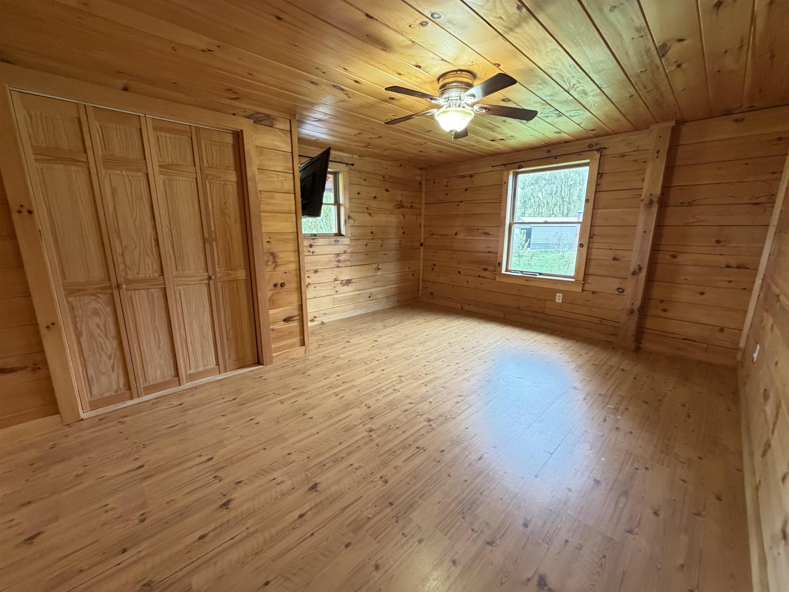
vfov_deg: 85.7
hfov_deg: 102.1
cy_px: 296
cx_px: 394
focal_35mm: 14
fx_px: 319
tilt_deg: -12.5
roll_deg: +1.0
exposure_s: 1/60
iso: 320
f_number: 2.2
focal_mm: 2.22
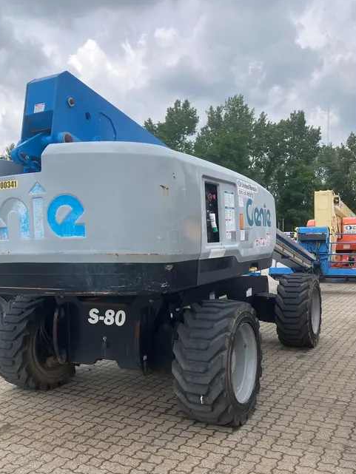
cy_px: 266
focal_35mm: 32
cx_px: 168
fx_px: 439
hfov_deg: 44.2
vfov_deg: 56.6
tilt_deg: -5.1
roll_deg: +1.0
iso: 32
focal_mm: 3.99
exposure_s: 1/1279
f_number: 1.8
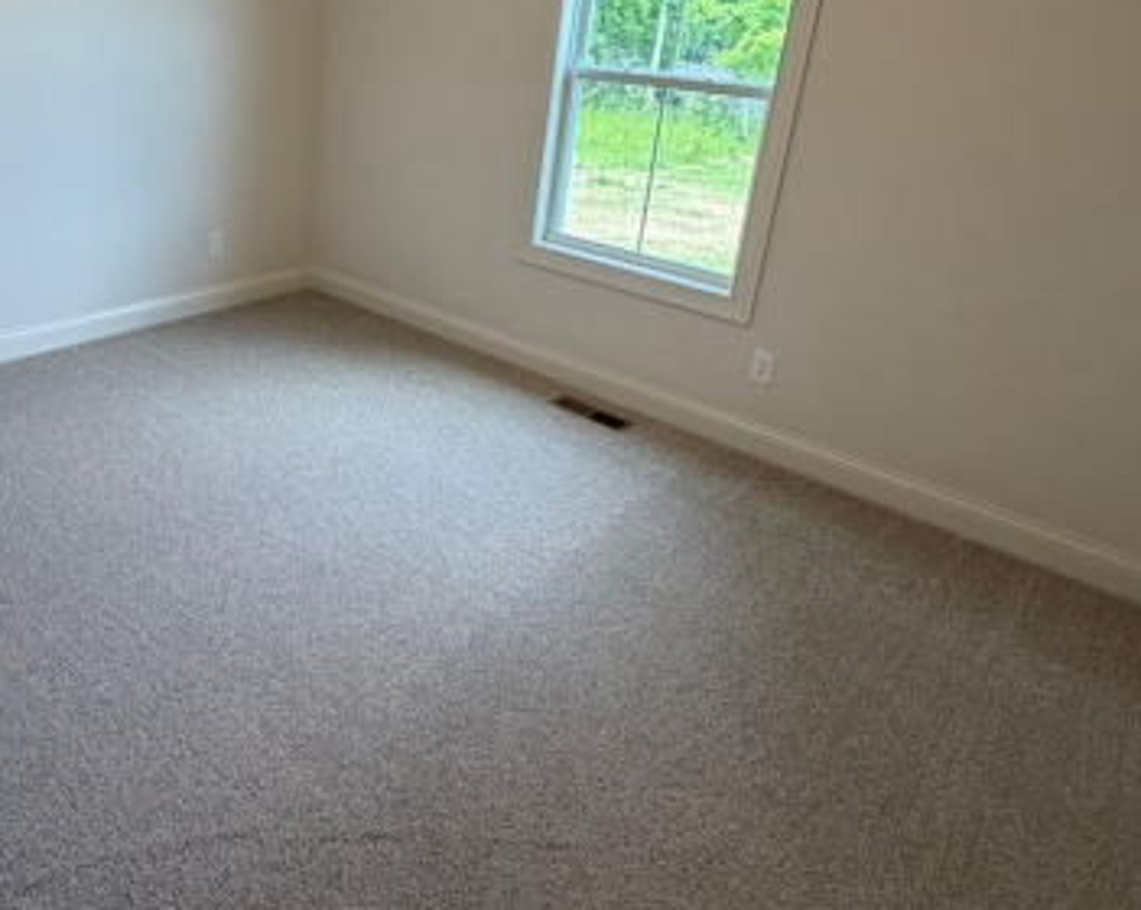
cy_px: 299
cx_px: 382
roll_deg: -2.9
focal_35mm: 26
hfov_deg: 64.4
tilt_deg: -17.3
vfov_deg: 53.7
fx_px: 877
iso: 200
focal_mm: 2.22
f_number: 2.2
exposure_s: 1/120
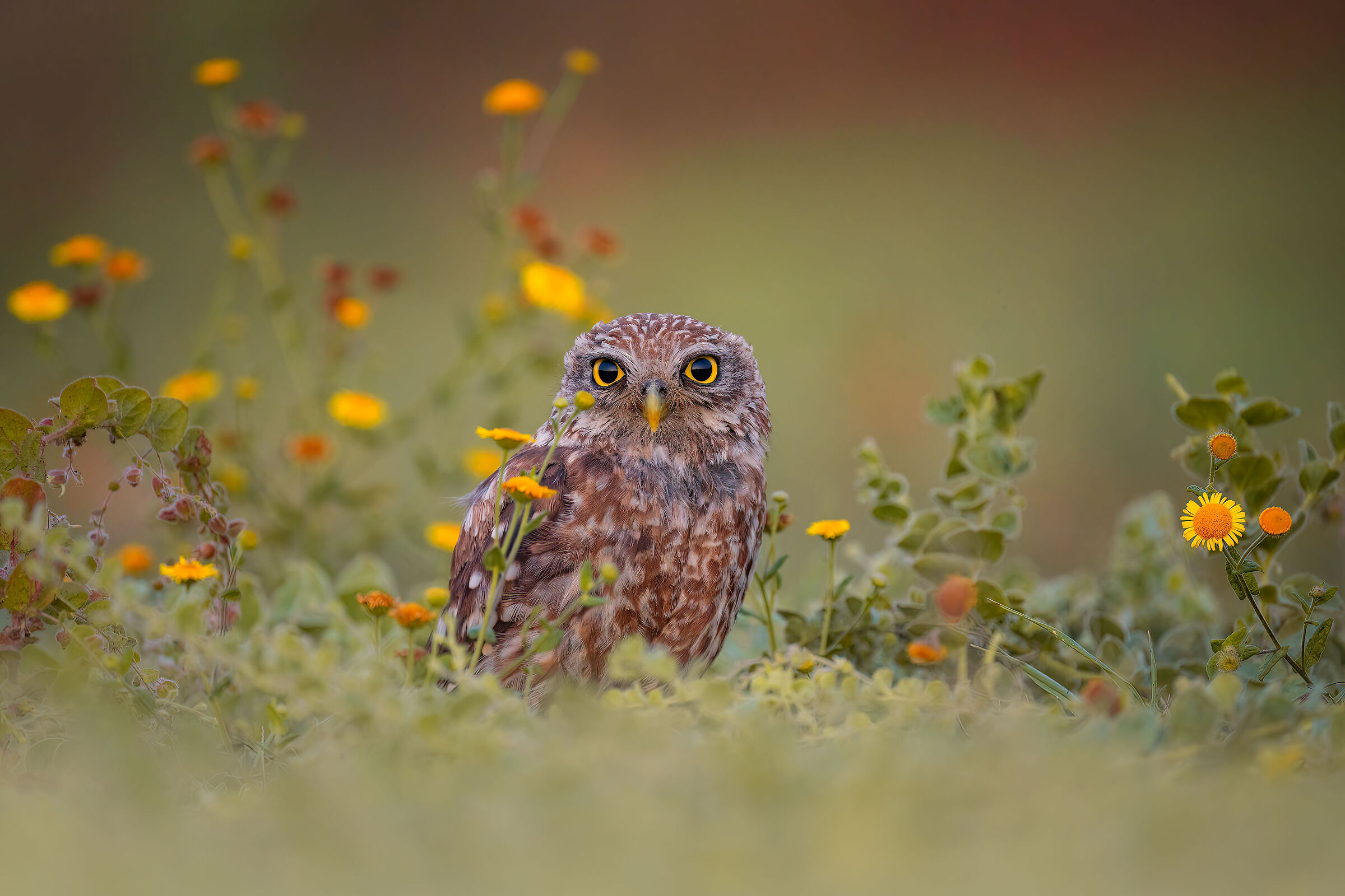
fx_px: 22415
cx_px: 672
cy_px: 448
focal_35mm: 600
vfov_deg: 2.3
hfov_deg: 3.4
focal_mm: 600
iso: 2000
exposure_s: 1/50
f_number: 6.3
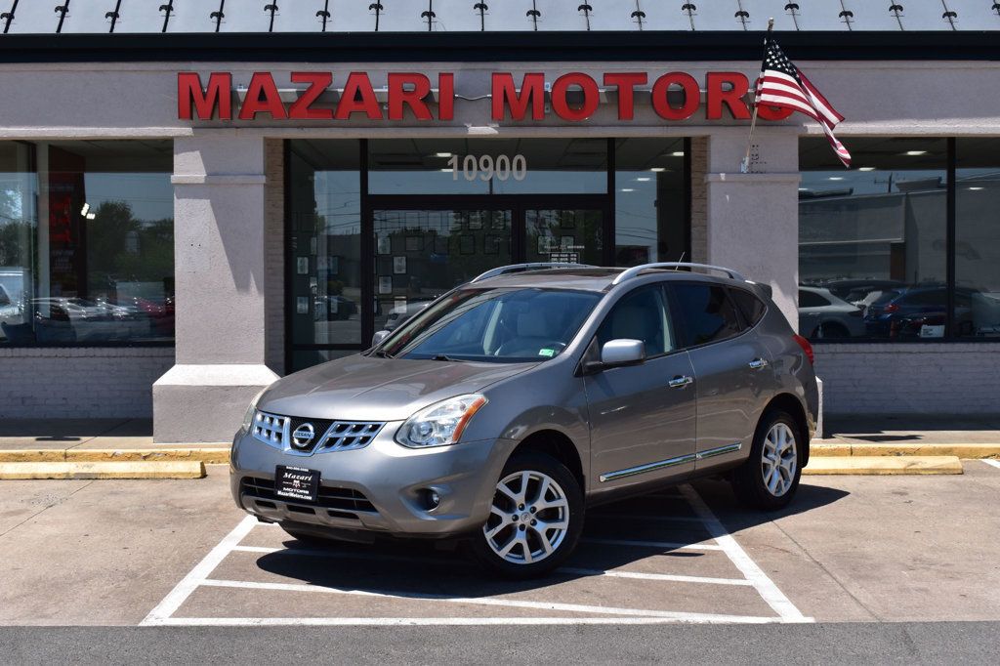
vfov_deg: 25.7
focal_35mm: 52
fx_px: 1458
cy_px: 333
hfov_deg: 37.9
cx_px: 500
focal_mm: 35
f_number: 11
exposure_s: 1/500
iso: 360
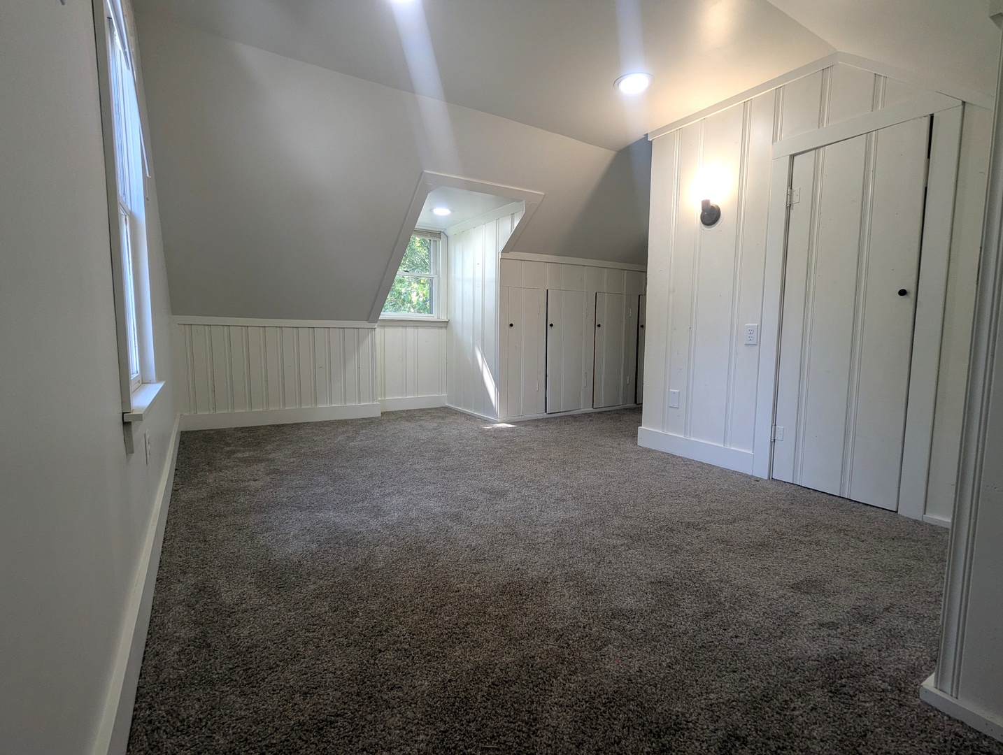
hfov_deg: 94.4
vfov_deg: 78.3
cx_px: 502
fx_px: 464
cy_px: 378
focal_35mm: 16
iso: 62
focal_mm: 2.35
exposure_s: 1/60
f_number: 2.2
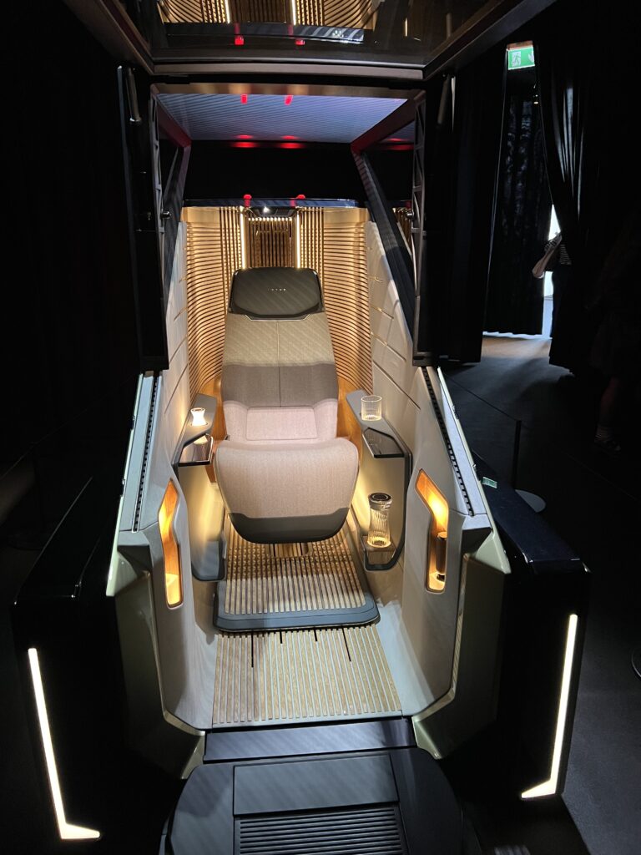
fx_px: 642
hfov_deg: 53.1
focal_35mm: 26
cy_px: 428
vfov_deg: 67.3
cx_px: 320
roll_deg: +0.8
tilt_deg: -17.5
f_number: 1.5
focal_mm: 5.7
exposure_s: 1/50
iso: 500
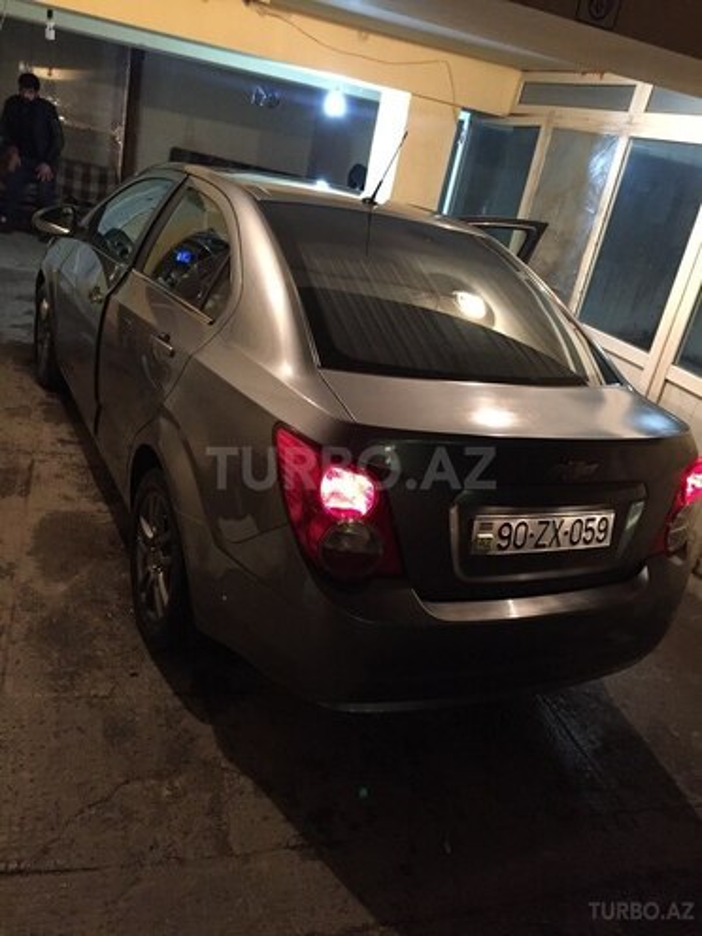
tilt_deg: -21.4
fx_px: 784
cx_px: 351
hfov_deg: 48.2
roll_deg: -13.5
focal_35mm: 29
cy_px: 468
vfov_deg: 61.7
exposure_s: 1/17
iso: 320
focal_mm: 4.15
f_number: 2.2
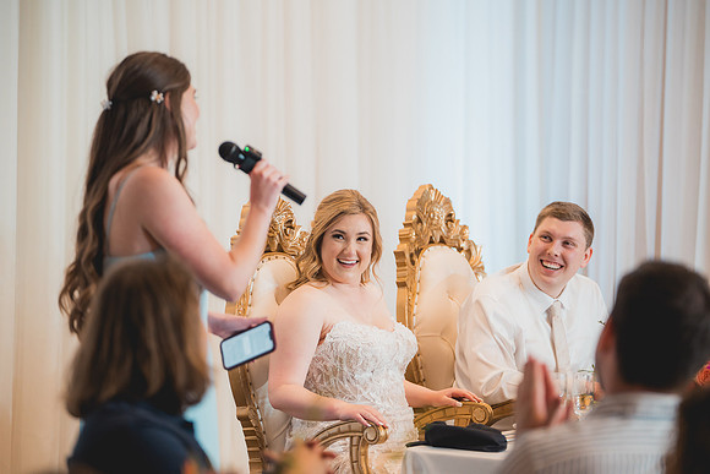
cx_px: 355
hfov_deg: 13.6
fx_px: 2979
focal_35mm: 151
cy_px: 237
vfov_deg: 9.1
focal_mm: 151
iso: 1000
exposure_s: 1/250
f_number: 2.8
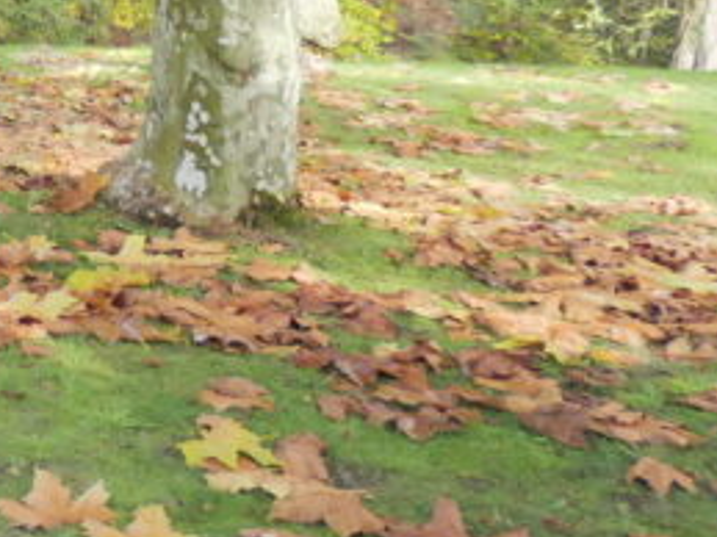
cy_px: -230
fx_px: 1636
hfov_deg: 18.6
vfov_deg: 17.1
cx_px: -612
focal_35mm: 79
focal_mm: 3.6
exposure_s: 1/500
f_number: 2.8
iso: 80
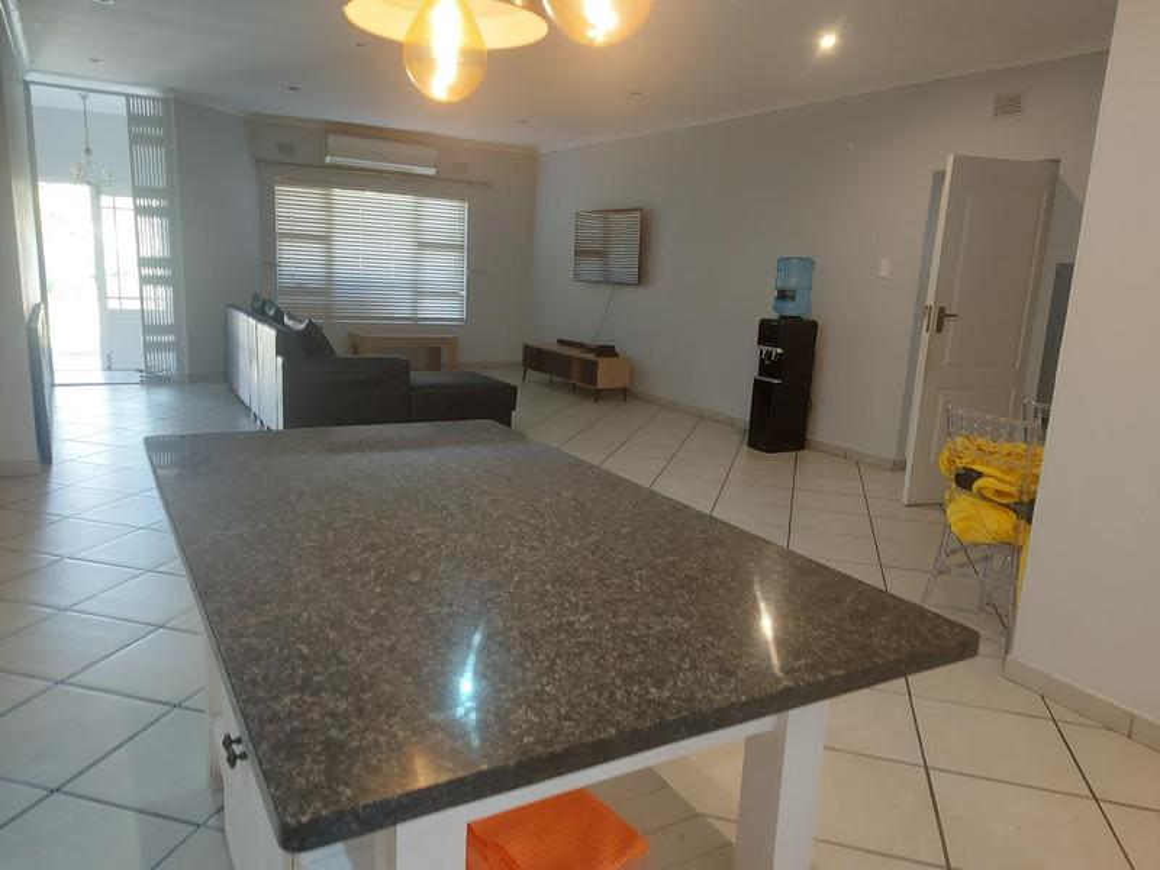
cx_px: 580
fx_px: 804
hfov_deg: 71.6
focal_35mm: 24
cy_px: 435
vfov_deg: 56.8
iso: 320
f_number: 1.8
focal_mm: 5.23
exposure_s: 1/33
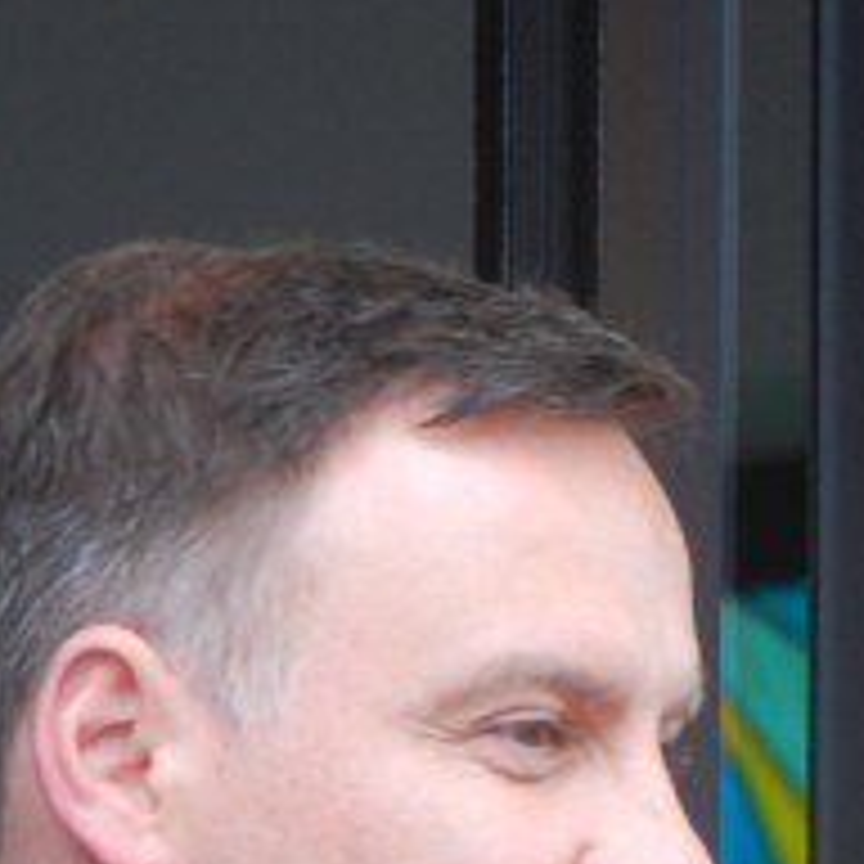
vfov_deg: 3.1
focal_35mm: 559
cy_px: 1492
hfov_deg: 3.1
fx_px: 15785
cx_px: 608
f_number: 4.5
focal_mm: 82
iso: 400
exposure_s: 1/125
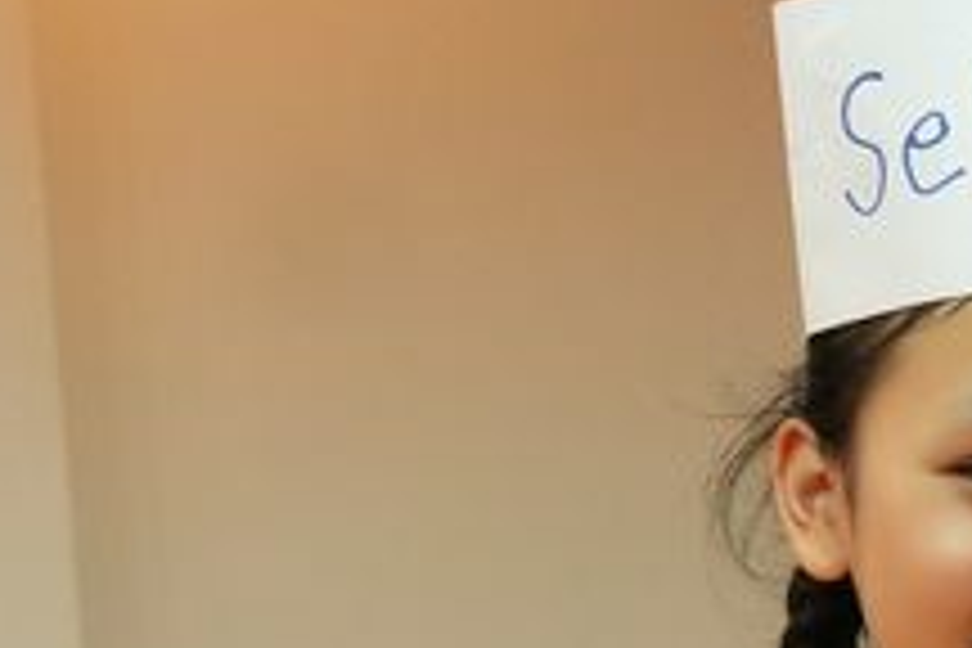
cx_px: 1732
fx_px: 4509
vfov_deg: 8.0
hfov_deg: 11.4
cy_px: 1055
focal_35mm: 167
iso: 2500
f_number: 4
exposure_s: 1/160
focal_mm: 24
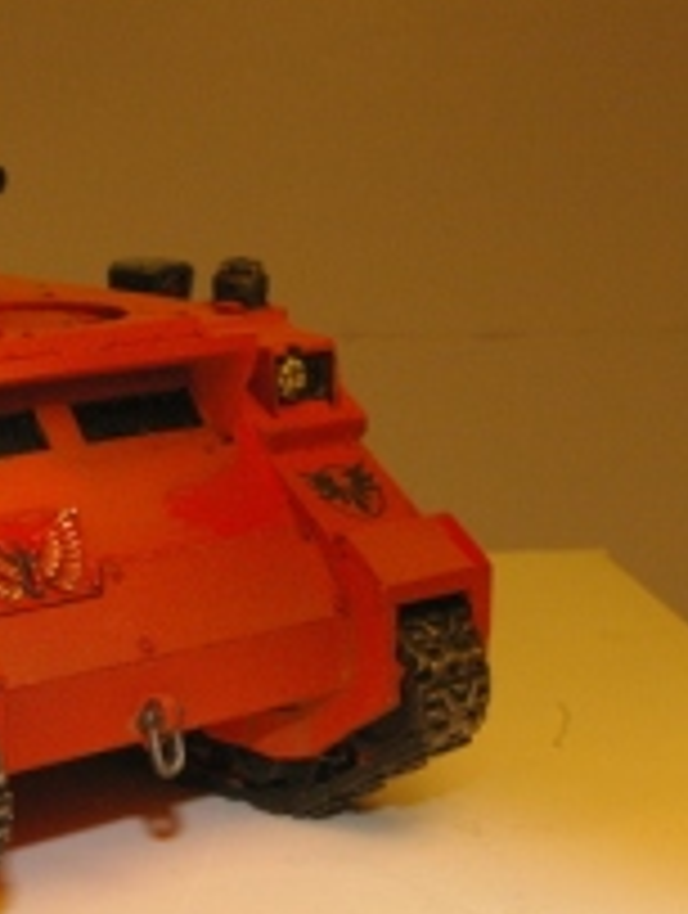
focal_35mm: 111
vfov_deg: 17.7
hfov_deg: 13.3
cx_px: 58
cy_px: 459
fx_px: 2934
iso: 1600
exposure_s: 1/180
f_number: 22
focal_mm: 35
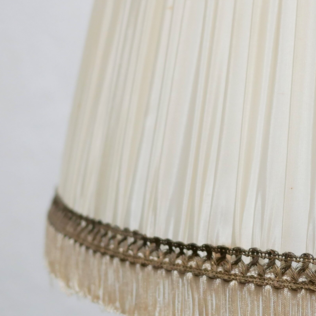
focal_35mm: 99
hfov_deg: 17.4
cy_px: 72
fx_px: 1022
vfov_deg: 17.5
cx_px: 254
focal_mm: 20
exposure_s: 1/60
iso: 640
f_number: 1.7
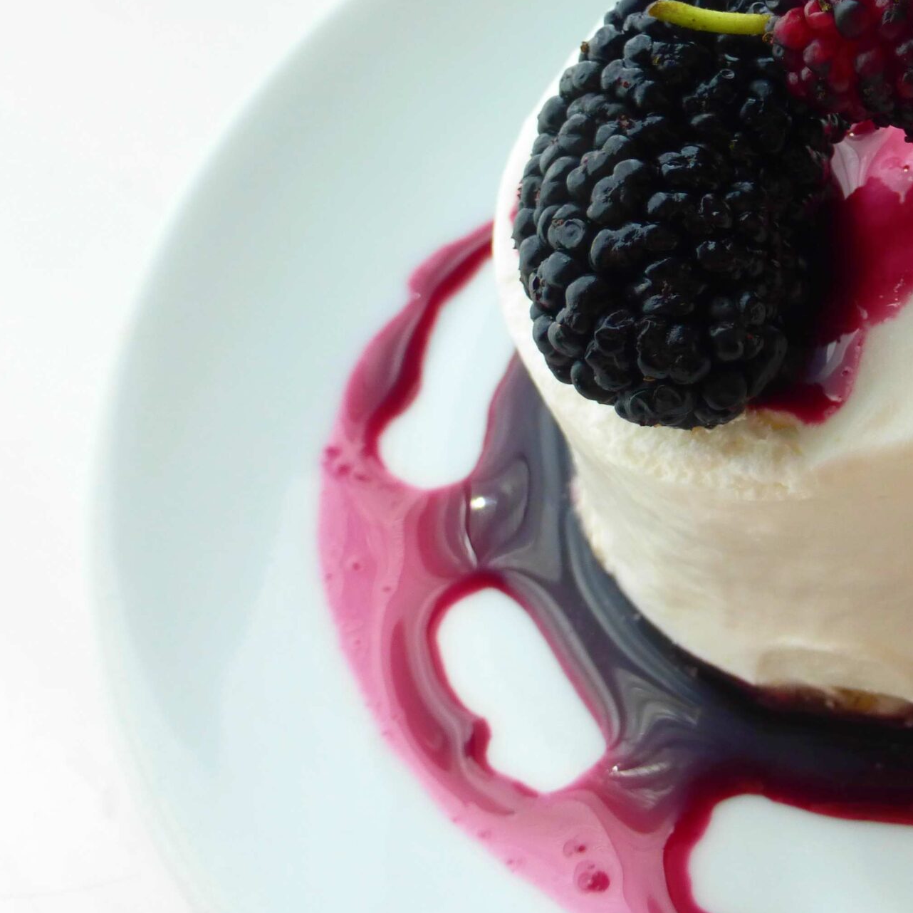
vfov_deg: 28.5
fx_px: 1790
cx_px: 870
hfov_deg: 27.3
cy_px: 362
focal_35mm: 60
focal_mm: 6.1
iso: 100
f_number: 3.7
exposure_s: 1/200
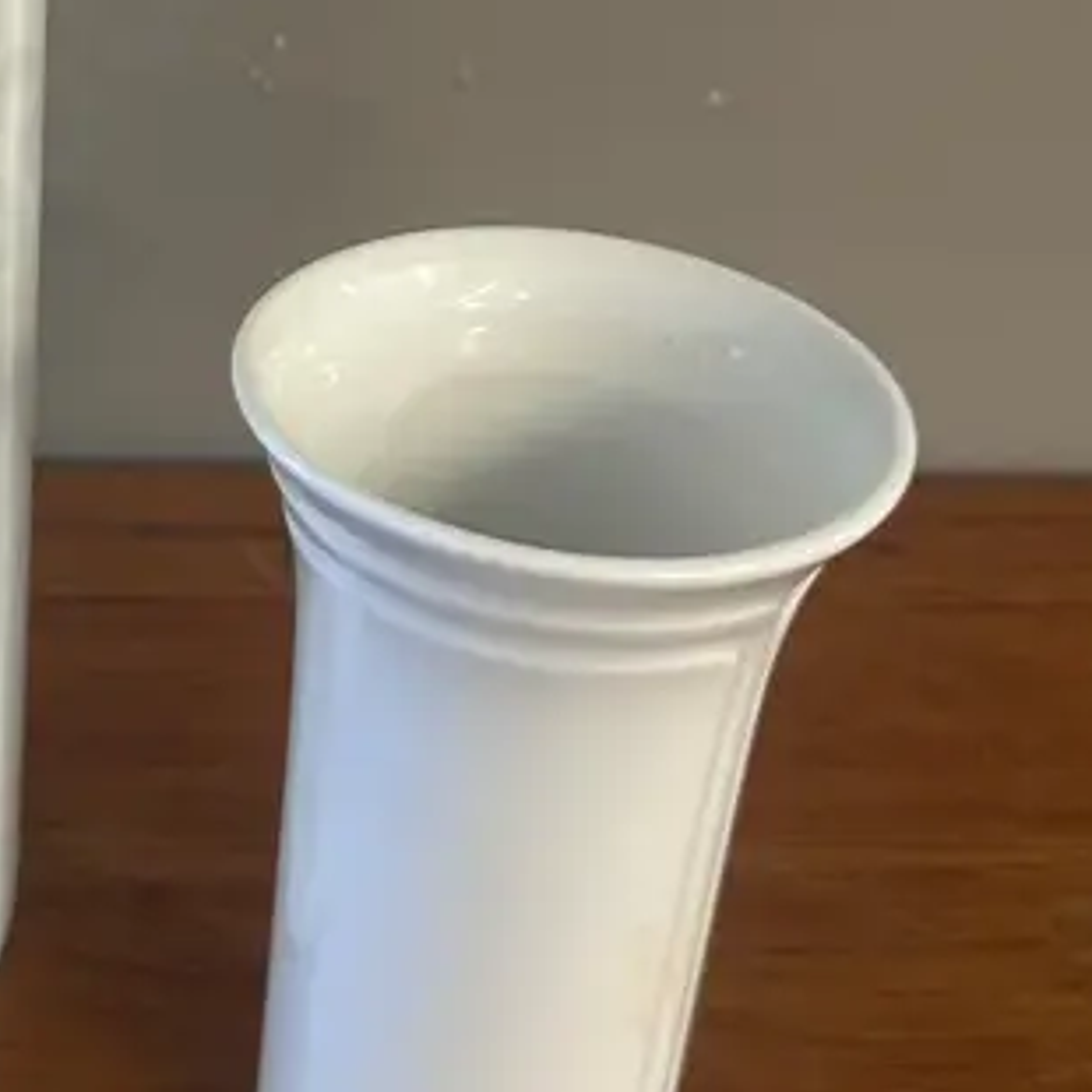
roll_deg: -2.0
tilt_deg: -29.9
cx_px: -67
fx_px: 2498
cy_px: 254
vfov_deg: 24.3
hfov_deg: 23.4
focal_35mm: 70
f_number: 1.78
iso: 200
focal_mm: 6.86
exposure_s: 1/50
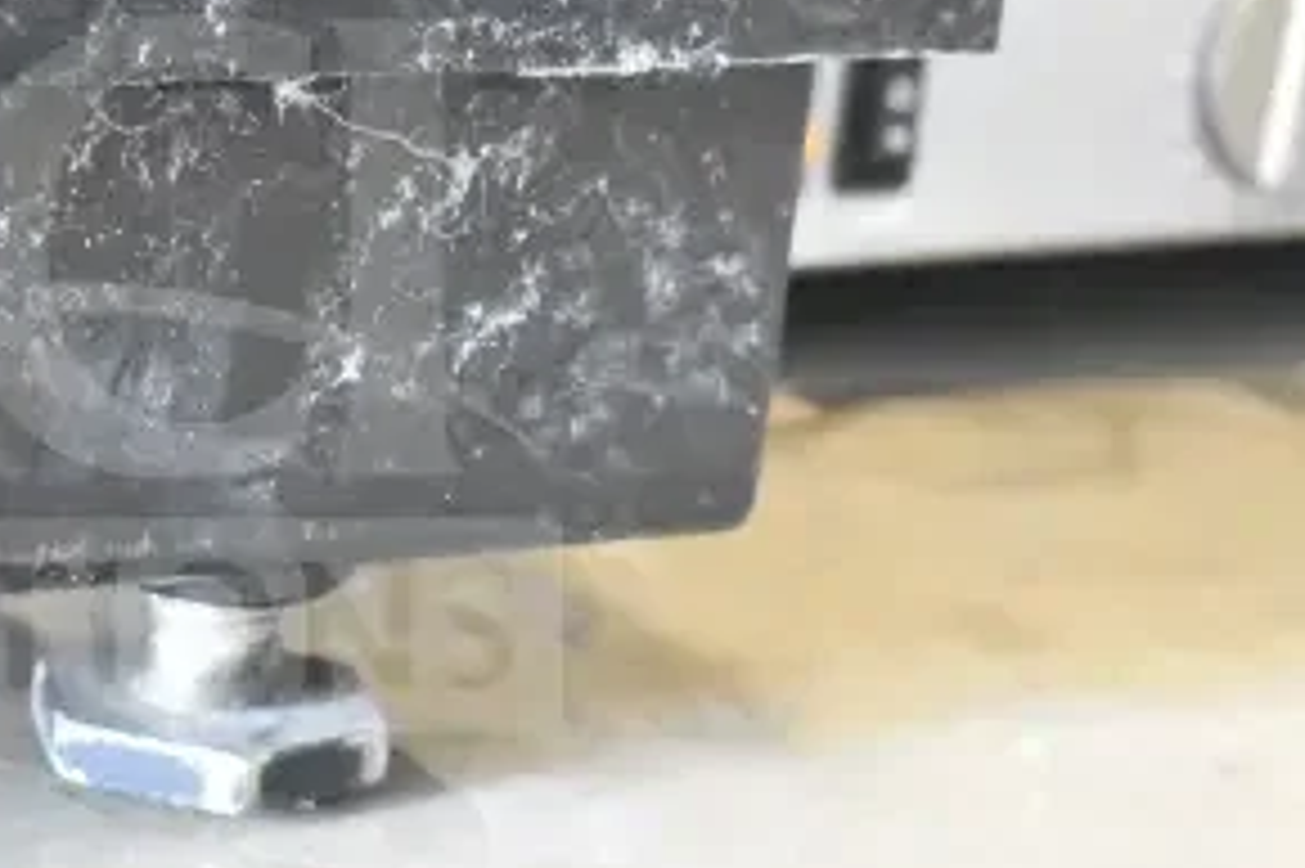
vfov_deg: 11.4
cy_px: 376
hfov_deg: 16.8
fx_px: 4347
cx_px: 54
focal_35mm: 120
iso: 20000
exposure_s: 1/60
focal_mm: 38
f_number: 4.8
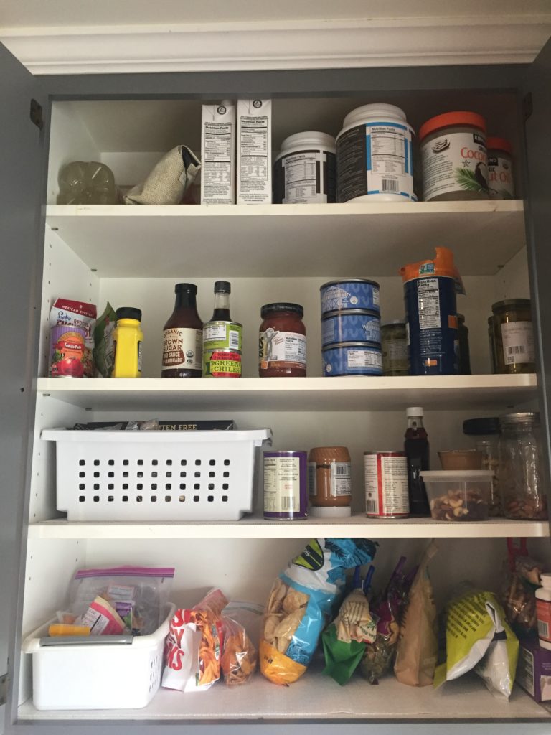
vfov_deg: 61.7
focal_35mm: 29
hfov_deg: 48.2
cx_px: 276
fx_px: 615
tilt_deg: +10.4
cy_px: 368
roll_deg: +0.4
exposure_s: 1/30
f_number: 2.2
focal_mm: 4.15
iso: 160
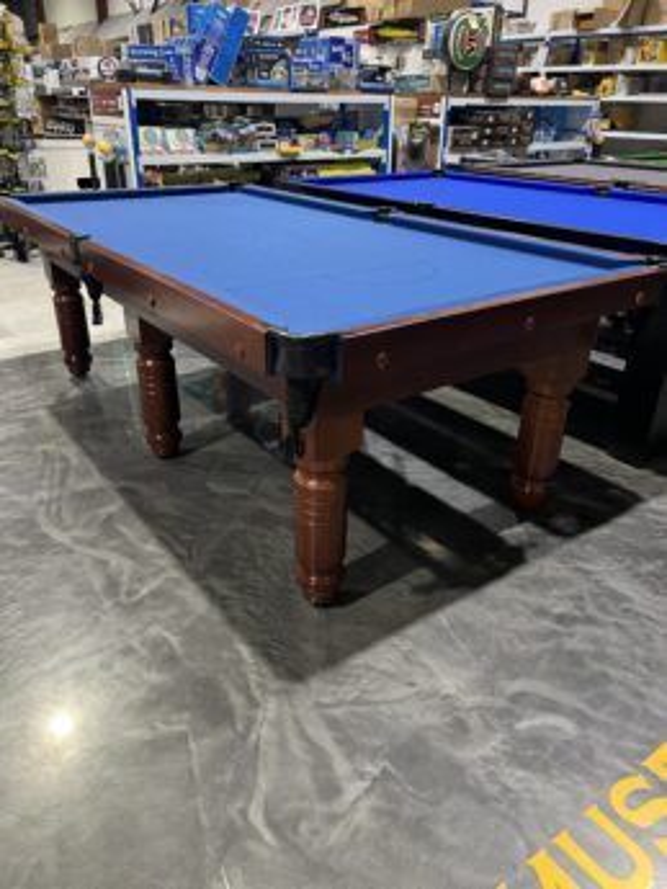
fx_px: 668
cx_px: 334
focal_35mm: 26
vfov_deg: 67.3
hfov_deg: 53.1
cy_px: 444
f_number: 1.5
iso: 160
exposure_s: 1/50
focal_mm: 5.7
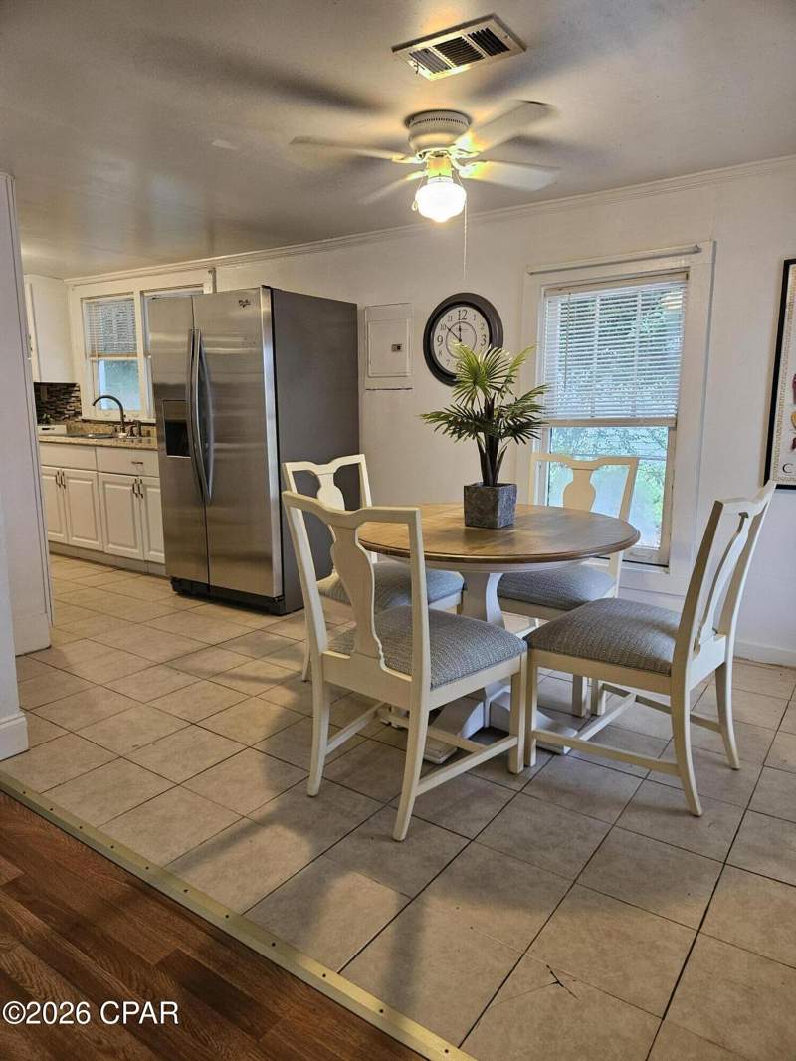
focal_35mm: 23
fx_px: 705
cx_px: 398
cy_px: 530
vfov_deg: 73.9
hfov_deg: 58.9
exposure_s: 1/120
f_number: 1.8
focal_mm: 5.4
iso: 320
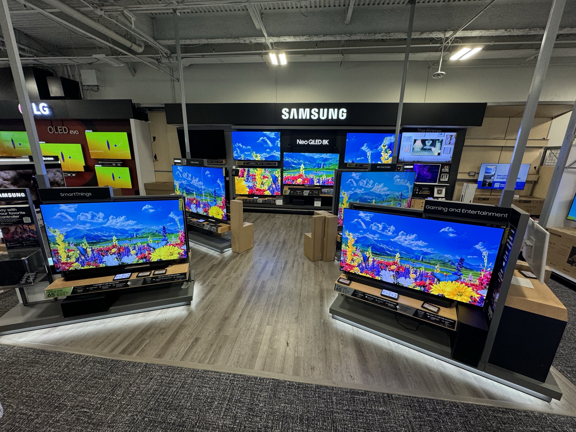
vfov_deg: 85.7
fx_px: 233
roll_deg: -1.7
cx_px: 288
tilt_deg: -16.5
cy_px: 216
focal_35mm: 14
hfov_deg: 102.1
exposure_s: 1/120
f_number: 2.2
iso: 160
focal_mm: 2.22
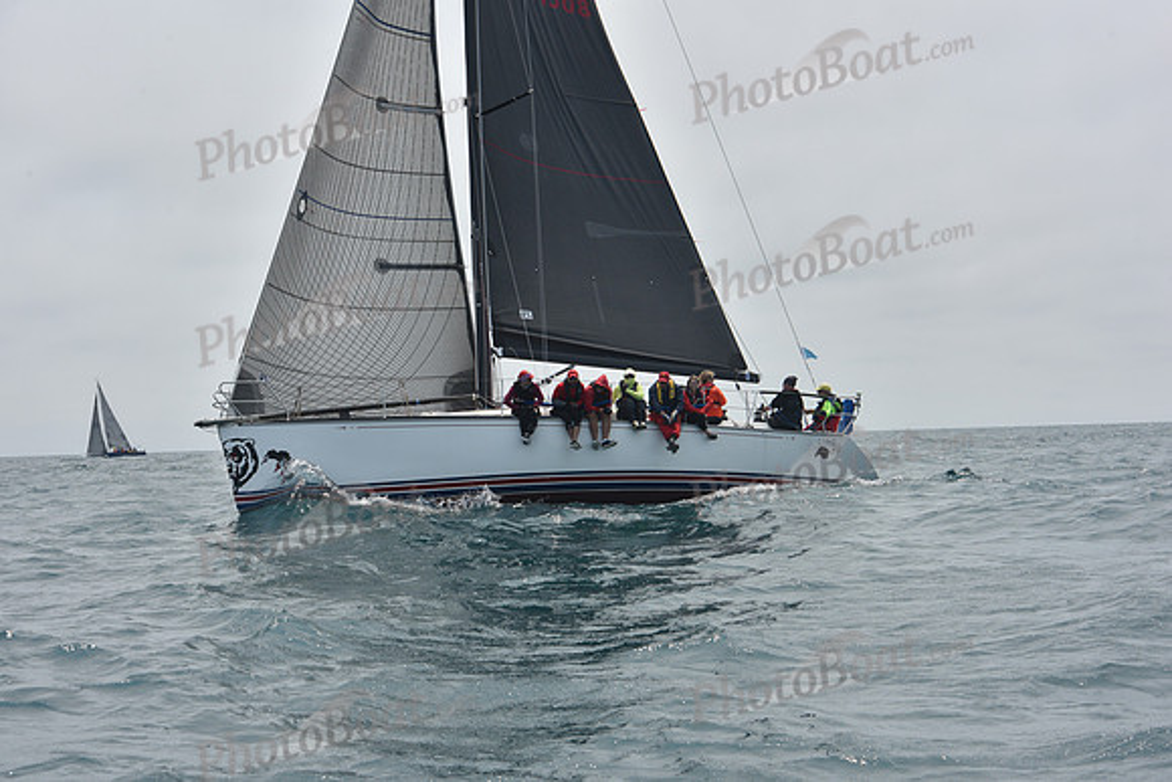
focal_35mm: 70
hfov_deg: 28.8
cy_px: 391
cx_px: 586
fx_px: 2279
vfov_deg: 19.5
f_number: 11
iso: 250
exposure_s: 1/800
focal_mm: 70
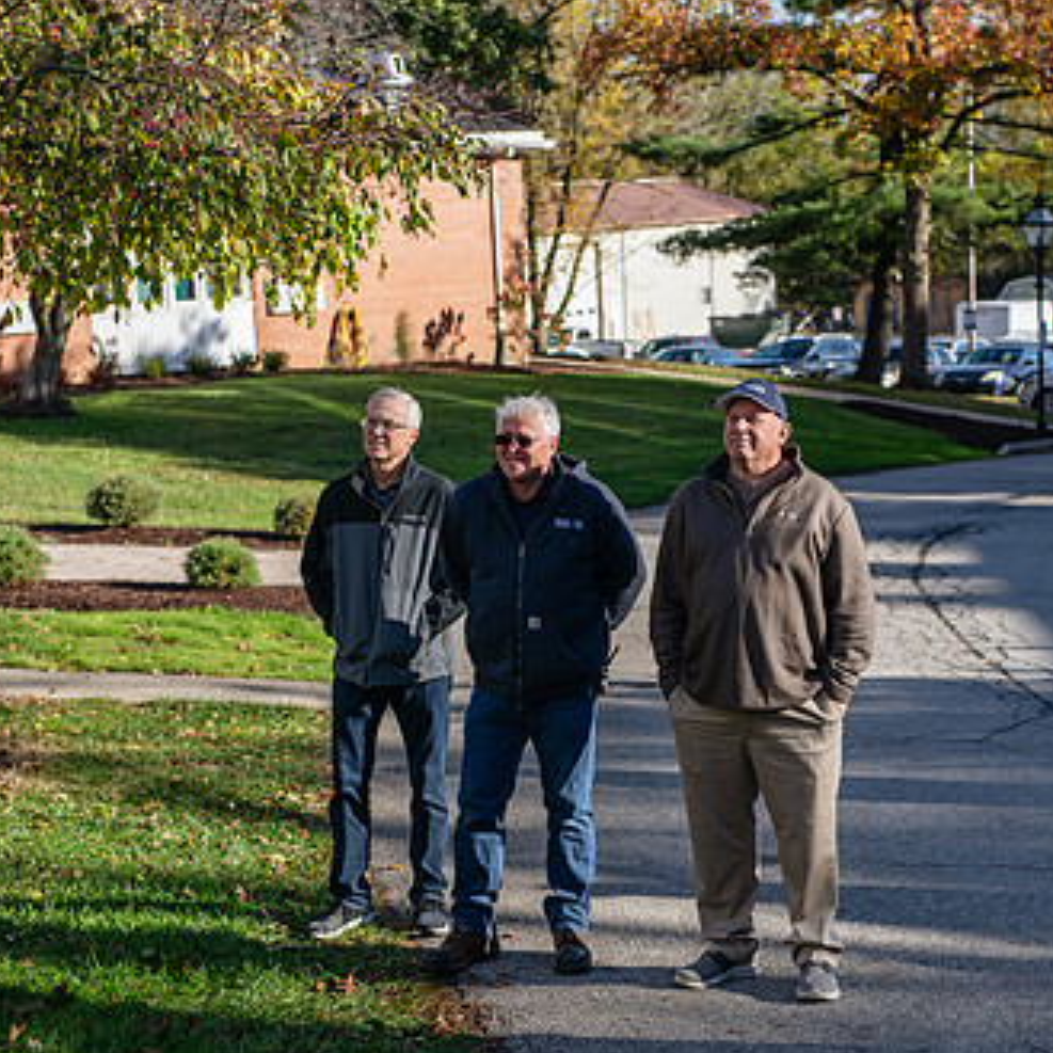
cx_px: 631
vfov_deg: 19.9
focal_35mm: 87
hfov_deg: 19.9
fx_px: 2994
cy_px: 562
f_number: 4
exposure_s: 1/500
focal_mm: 58
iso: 80
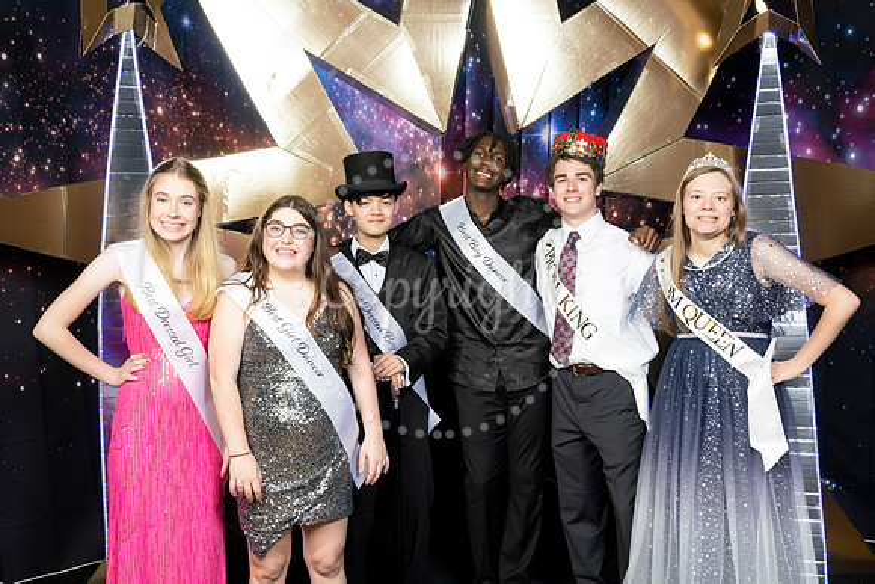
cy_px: 292
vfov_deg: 35.8
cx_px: 438
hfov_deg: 51.6
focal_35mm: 37
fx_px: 905
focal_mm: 36
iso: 320
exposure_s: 1/100
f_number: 9
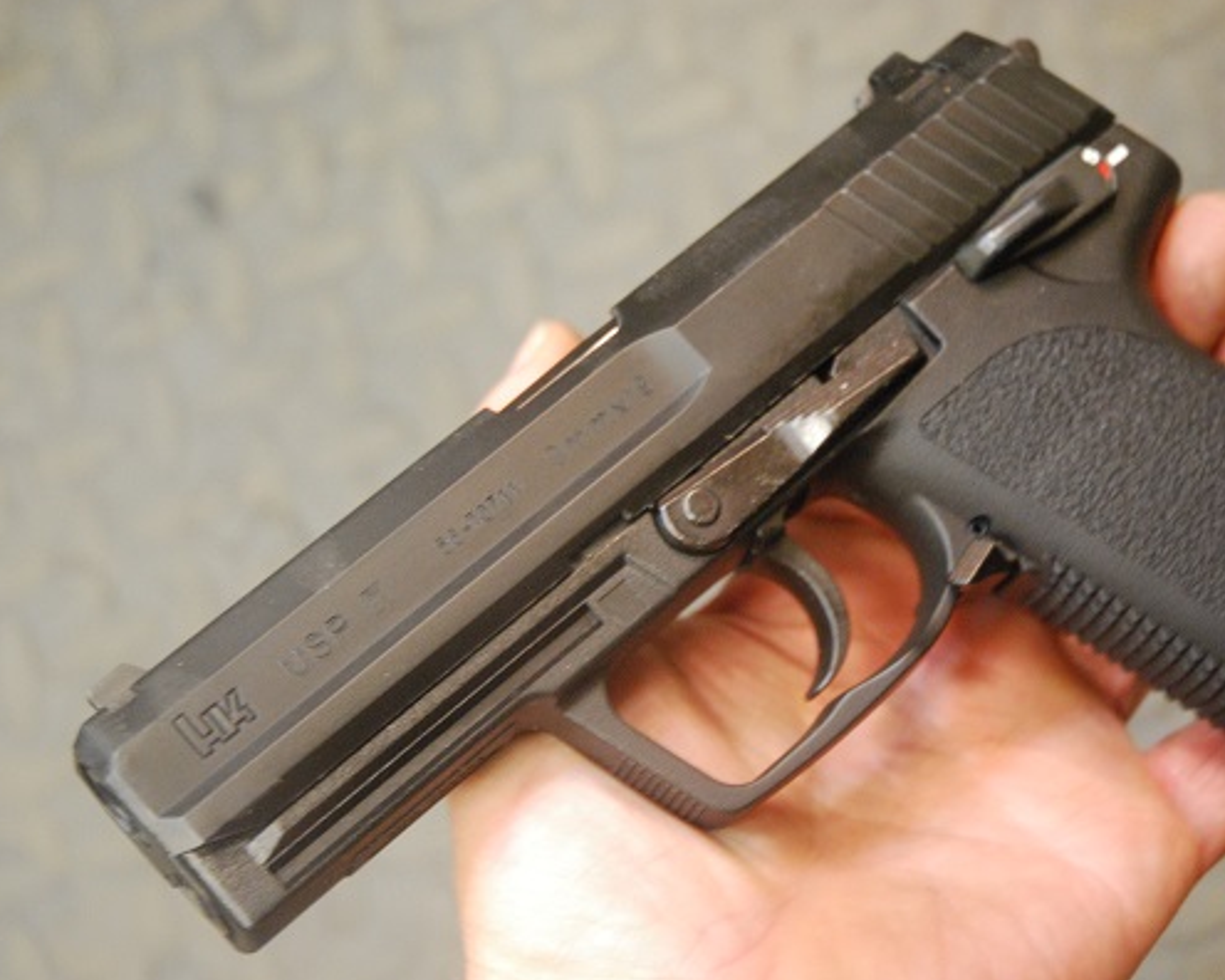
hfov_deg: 23.3
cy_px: 486
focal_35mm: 82
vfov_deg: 18.7
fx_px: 2973
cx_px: 703
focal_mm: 48
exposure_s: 1/25
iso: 1600
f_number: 4.5
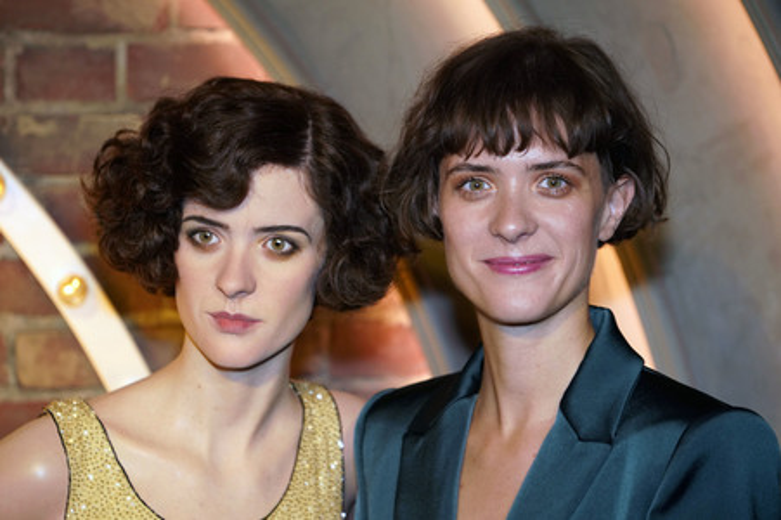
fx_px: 2363
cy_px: 260
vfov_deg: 12.5
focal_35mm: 109
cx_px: 390
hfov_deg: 18.8
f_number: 4.5
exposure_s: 1/100
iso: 2000
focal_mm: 109
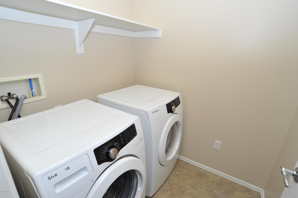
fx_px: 149
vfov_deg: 67.3
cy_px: 99
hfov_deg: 90.0
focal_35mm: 18
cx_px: 149
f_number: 9
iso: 1000
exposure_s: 1/60
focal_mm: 18
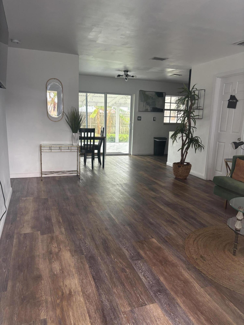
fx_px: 244
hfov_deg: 53.1
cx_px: 122
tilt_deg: -10.0
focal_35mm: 26
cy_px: 162
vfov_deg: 67.3
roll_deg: -1.5
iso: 125
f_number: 1.6
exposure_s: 1/87
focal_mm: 5.96
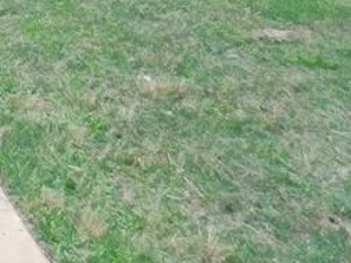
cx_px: -333
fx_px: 943
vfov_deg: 13.7
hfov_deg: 16.5
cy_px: -256
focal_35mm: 93
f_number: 3
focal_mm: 4
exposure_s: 1/1250
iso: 125
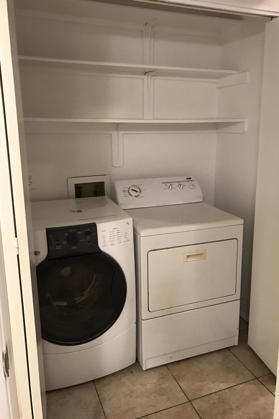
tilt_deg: -12.2
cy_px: 203
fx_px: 349
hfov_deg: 43.5
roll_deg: -0.4
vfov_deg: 61.9
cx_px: 157
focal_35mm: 30
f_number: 1.8
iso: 50
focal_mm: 3.99
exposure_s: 1/15
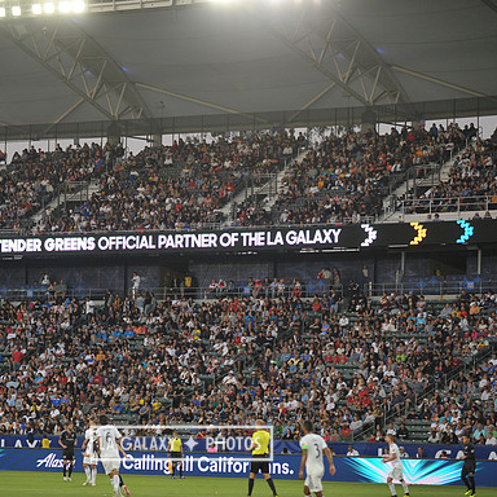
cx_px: 181
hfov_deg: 11.7
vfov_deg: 11.7
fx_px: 2420
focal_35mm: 149
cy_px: 248
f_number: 2.8
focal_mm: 116
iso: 1250
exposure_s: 1/1000
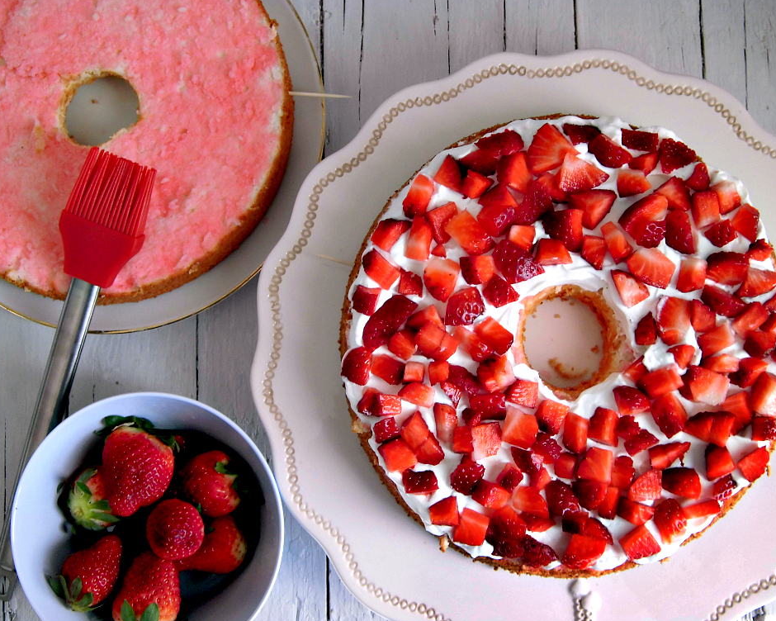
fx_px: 1148
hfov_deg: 37.3
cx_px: 401
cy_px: 307
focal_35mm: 50
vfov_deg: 30.3
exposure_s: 1/60
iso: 100
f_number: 3.4
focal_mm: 8.3
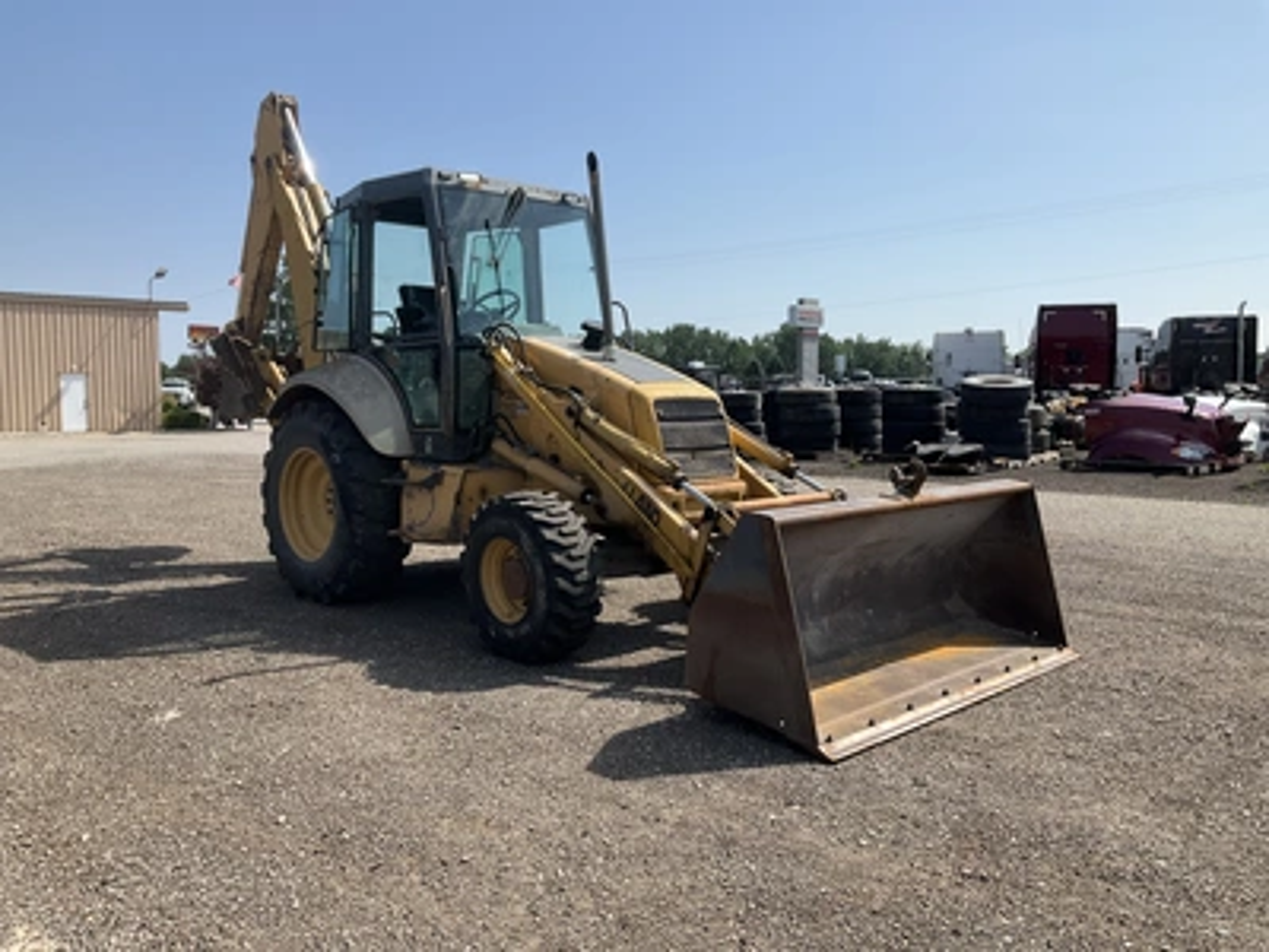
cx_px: 634
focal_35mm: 29
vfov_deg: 48.2
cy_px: 476
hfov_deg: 61.7
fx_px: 1063
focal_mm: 3
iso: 25
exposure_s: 1/1912
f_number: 1.8
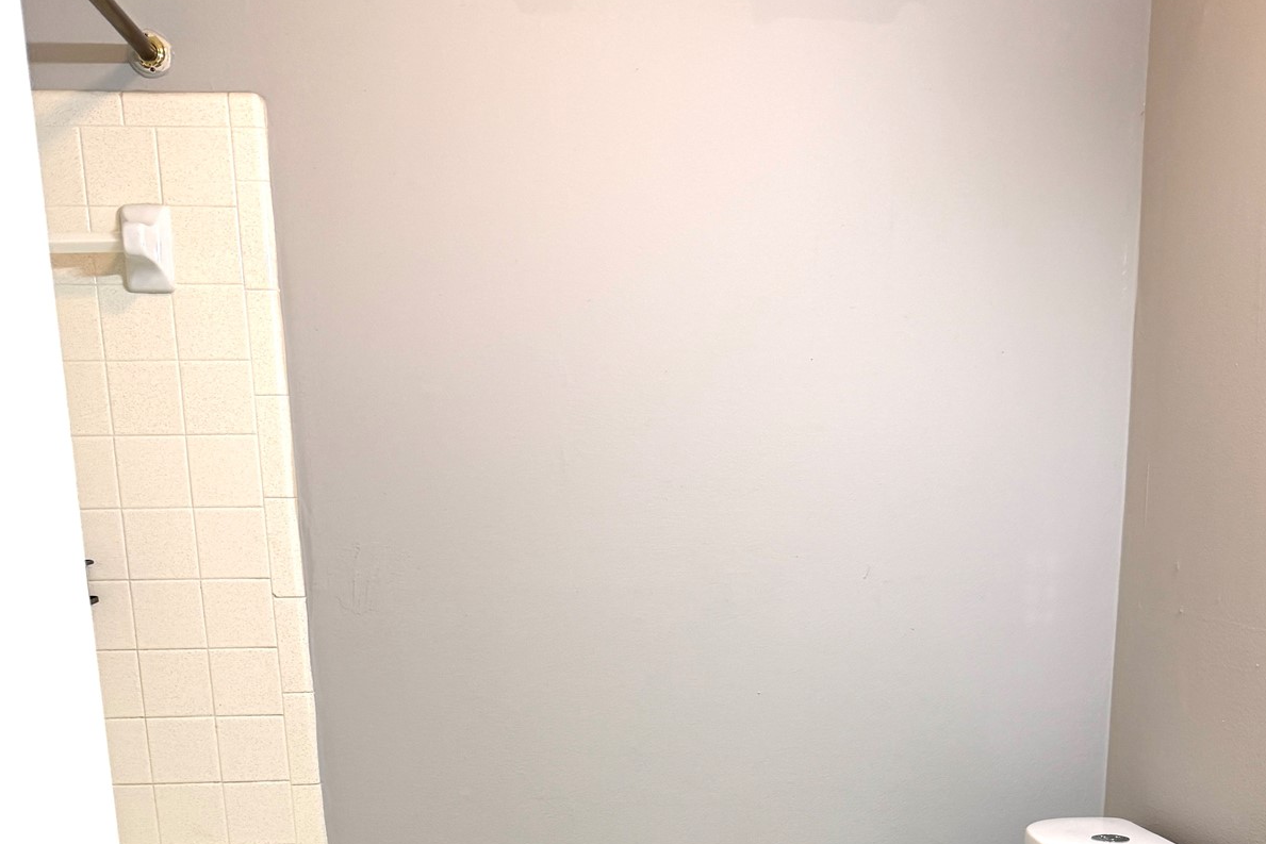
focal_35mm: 43
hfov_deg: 45.4
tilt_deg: -14.3
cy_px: 927
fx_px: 1512
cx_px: 686
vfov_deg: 28.4
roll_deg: +1.5
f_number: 1.78
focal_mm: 6.76
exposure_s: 1/120
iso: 160
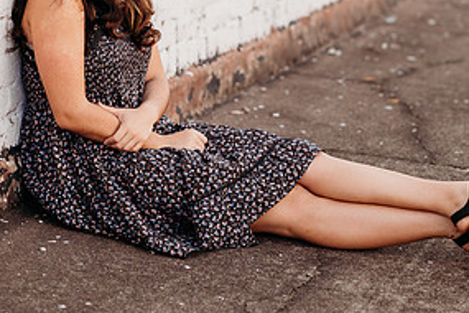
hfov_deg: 11.9
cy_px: 7
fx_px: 2254
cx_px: 237
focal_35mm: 173
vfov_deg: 7.9
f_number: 2.2
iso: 100
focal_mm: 85
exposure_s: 1/800
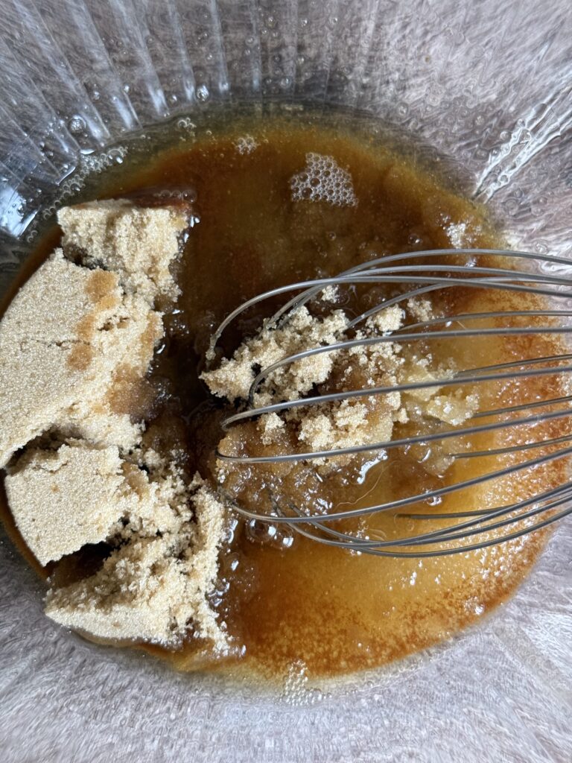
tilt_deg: -84.9
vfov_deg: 39.7
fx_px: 1058
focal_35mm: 48
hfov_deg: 30.3
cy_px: 382
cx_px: 286
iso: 250
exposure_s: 1/60
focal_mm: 6.76
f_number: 1.78
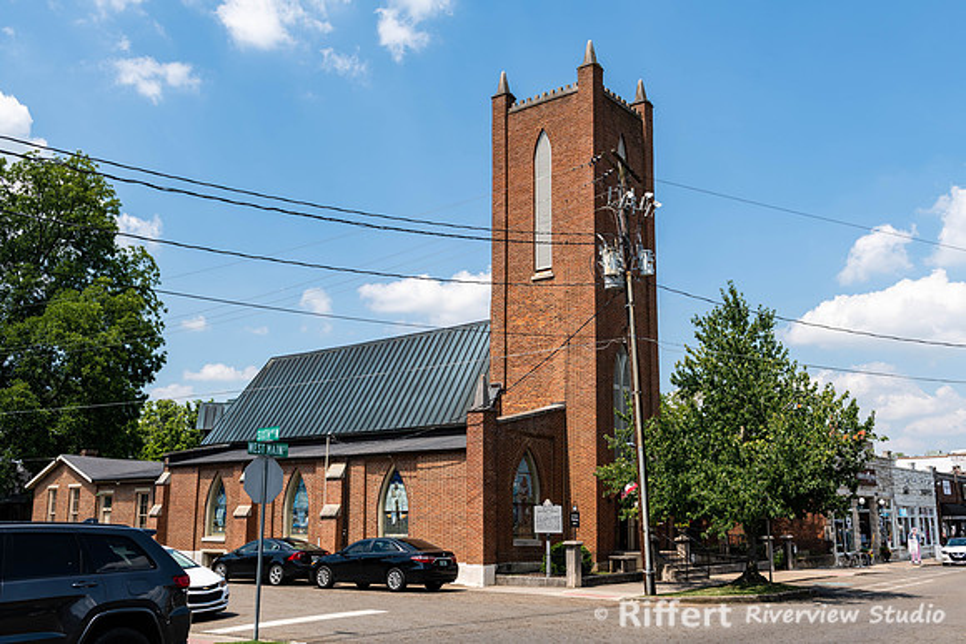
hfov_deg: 57.3
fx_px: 885
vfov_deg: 40.0
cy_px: 322
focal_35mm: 33
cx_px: 483
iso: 64
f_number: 8
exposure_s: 1/160
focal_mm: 32
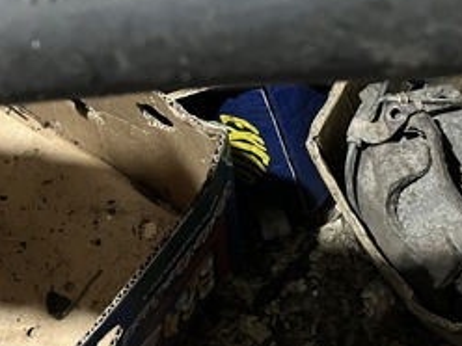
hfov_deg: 28.8
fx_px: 894
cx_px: 294
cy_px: 76
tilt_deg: -49.3
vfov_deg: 21.7
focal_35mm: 67
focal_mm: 5.1
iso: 640
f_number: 1.6
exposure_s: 1/30
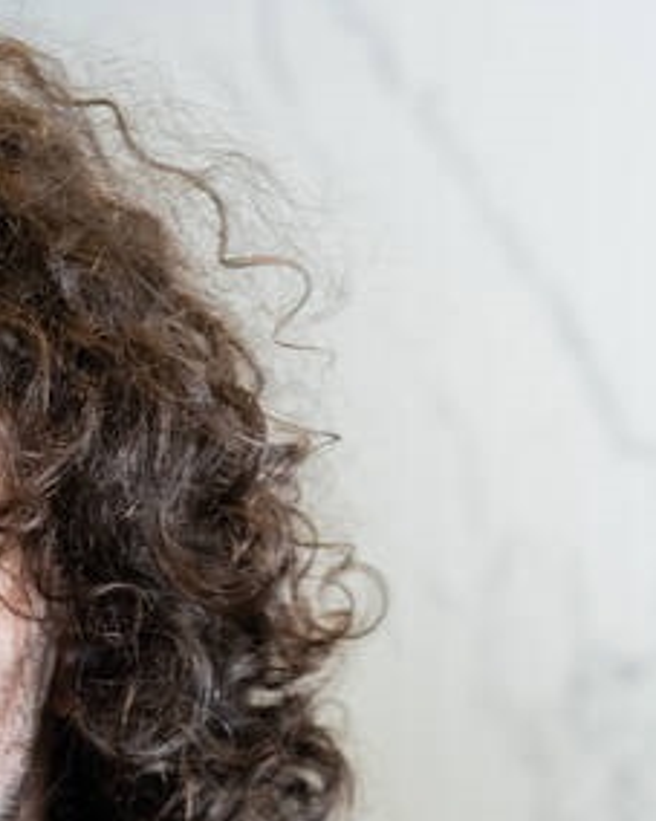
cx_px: -604
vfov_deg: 13.5
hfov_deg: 10.1
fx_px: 3448
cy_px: 632
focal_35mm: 142
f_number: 4
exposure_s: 1/160
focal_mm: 42
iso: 250
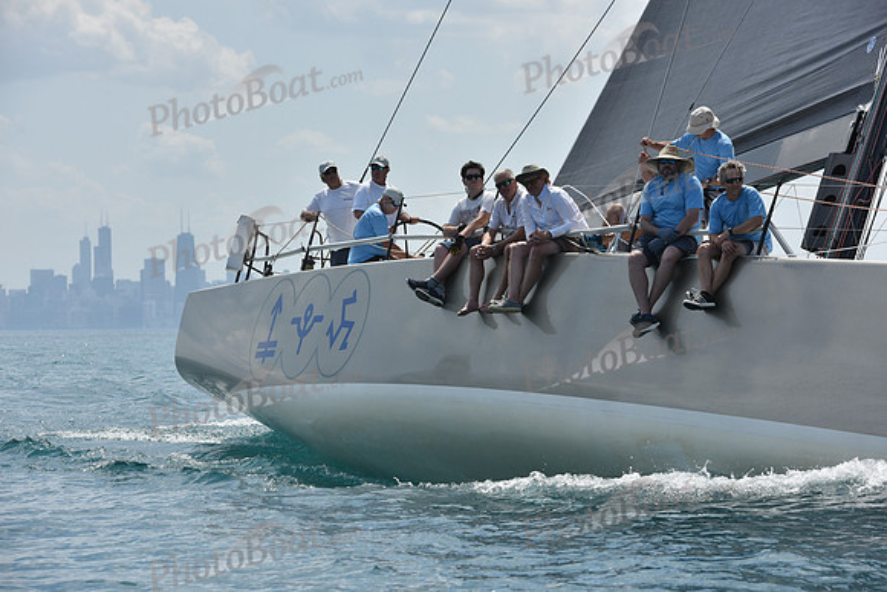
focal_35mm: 145
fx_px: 3573
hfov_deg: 14.2
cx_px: 444
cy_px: 296
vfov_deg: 9.5
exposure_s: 1/1250
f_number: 8
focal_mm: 145
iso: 250
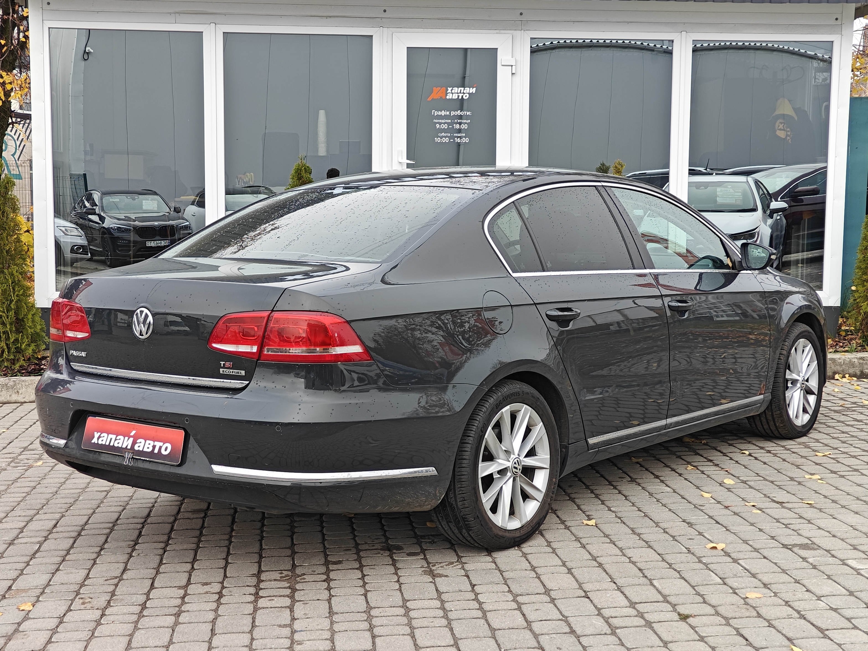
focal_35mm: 47
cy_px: 326
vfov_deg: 30.9
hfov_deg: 40.4
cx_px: 434
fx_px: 1179
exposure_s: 1/358
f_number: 2
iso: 50
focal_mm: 7.08
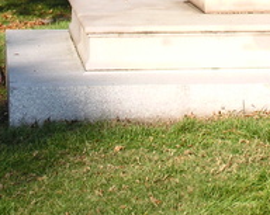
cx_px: 263
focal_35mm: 238
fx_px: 1899
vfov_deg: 6.4
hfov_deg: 8.1
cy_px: -169
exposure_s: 1/129
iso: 50
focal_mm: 15
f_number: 6.3
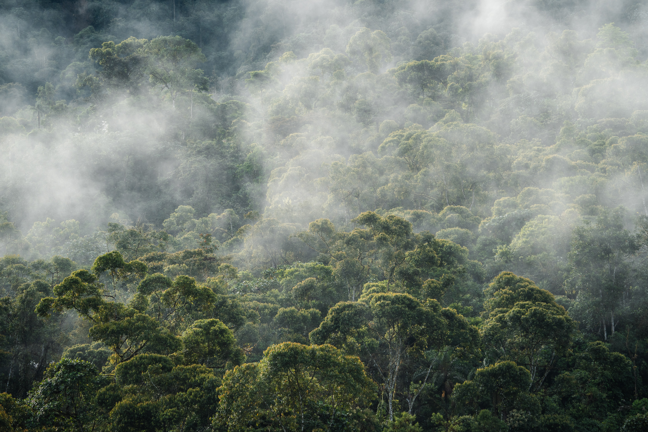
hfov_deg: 10.3
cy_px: 216
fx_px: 3600
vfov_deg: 6.9
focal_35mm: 200
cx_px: 324
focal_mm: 200
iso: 320
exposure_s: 1/400
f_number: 6.3
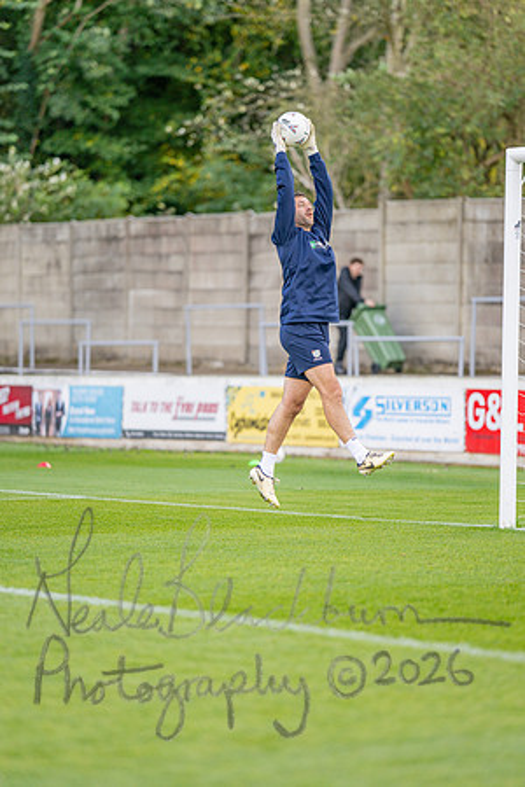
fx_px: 2953
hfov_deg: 10.2
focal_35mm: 135
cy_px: 394
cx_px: 262
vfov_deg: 15.2
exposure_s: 1/2000
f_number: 1.8
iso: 450
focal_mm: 135
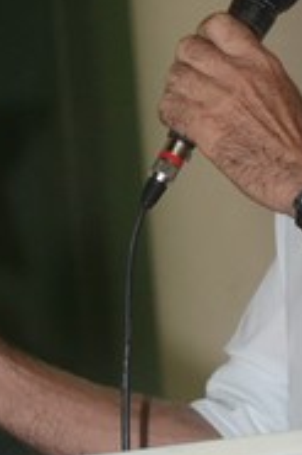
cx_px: 344
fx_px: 4601
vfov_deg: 5.6
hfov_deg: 3.8
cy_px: 140
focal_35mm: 365
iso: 1600
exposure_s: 1/80
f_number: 5.6
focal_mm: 100
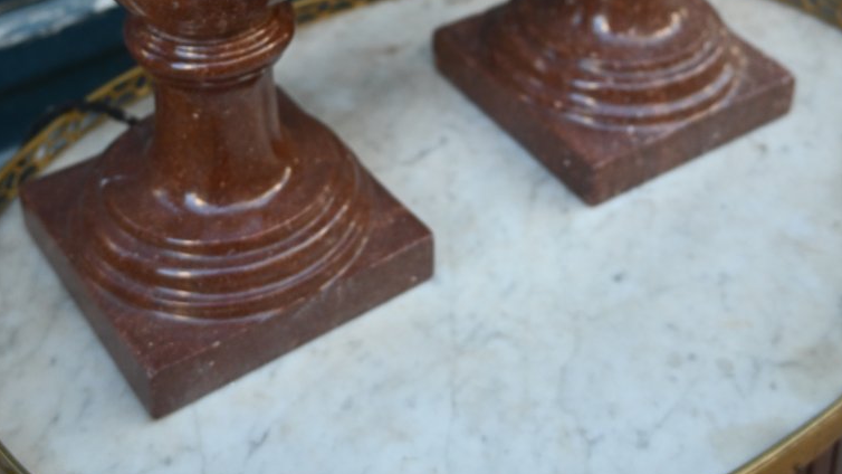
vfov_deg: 18.3
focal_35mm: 61
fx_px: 1367
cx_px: 405
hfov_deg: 34.2
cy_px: -146
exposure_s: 1/200
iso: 400
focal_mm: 24.5
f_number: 3.8
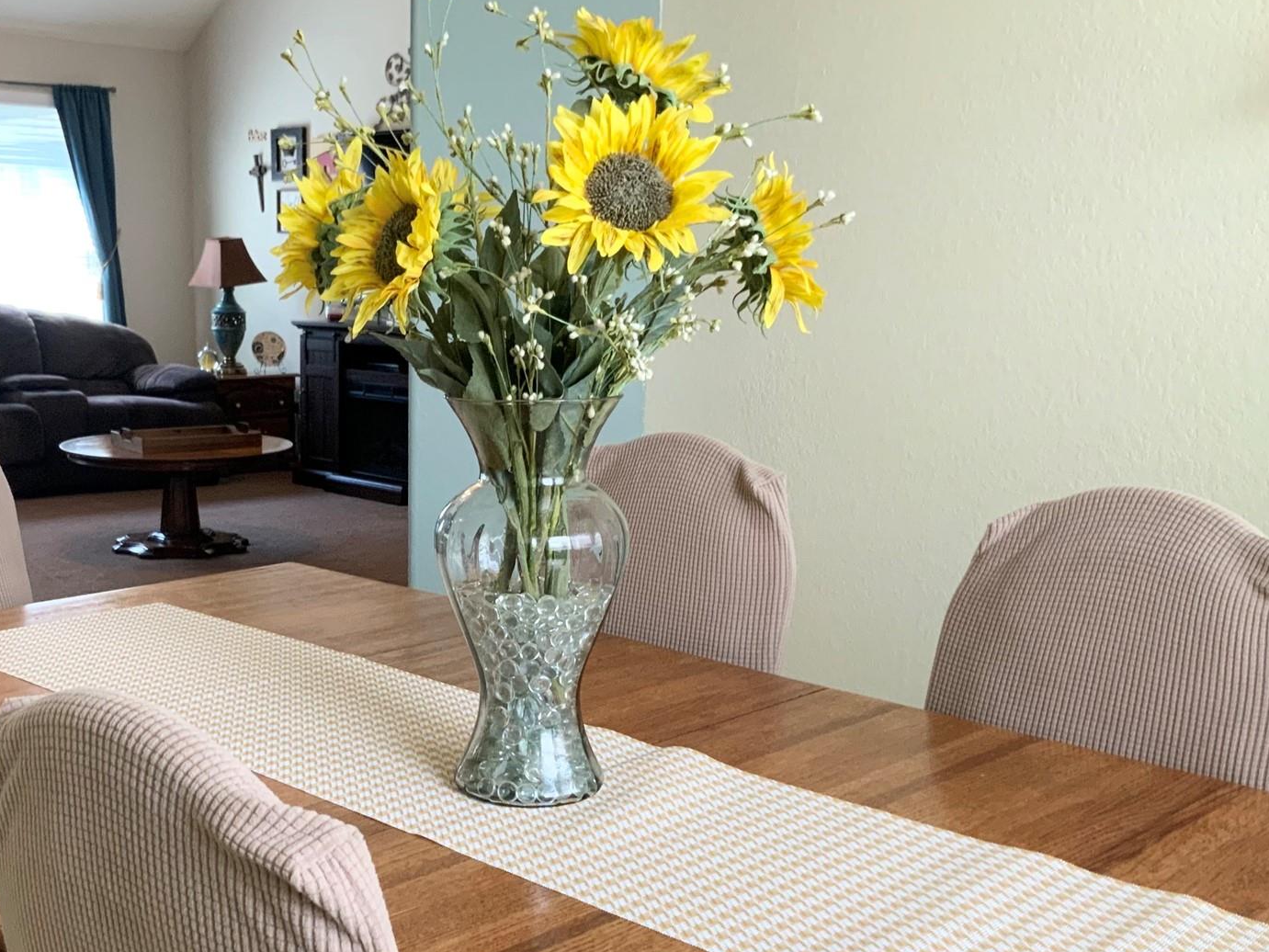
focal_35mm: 43
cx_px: 420
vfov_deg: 33.4
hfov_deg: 43.2
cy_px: 622
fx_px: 1576
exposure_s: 1/60
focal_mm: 3
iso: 100
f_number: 1.8
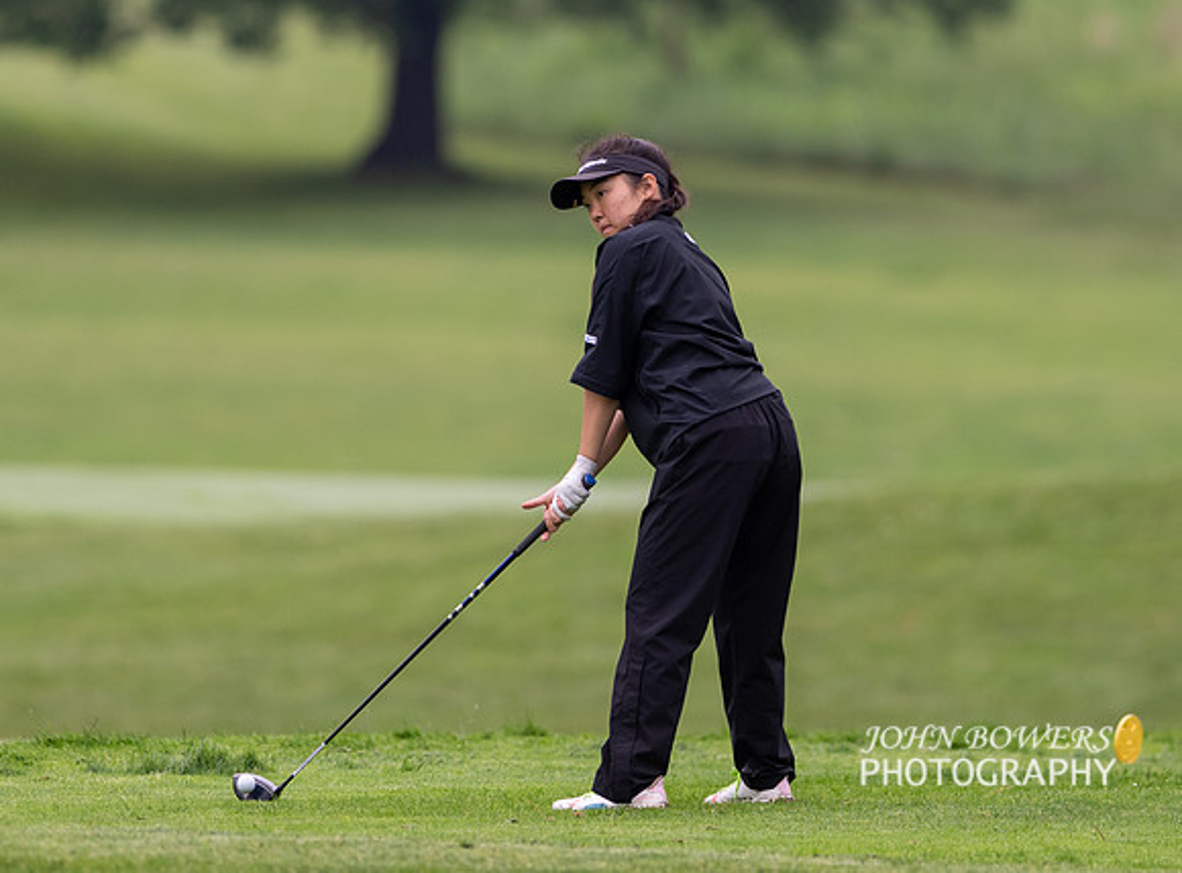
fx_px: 19739
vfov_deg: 2.5
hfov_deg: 3.4
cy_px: 142
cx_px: 523
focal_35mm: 581
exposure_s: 1/2000
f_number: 2.8
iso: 640
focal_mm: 300
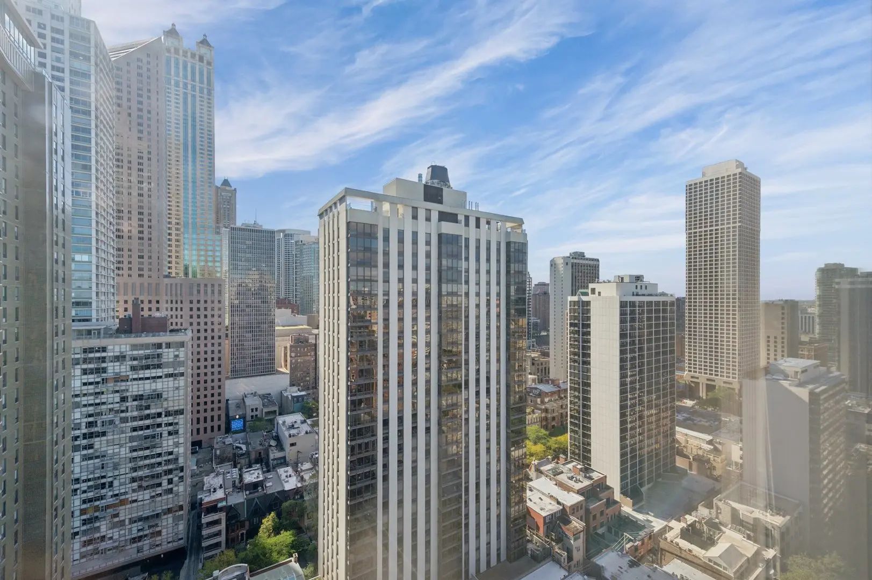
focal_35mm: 14
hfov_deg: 104.3
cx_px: 436
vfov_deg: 81.1
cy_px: 290
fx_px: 339
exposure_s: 1/320
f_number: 8
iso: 160
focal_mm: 14
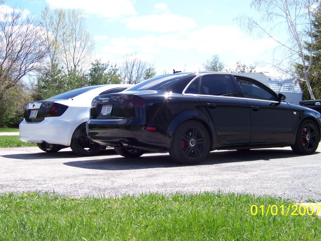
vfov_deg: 30.3
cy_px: 110
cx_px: 165
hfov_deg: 39.6
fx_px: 445
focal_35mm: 48
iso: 64
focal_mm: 6.75
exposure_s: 1/500
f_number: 2.8
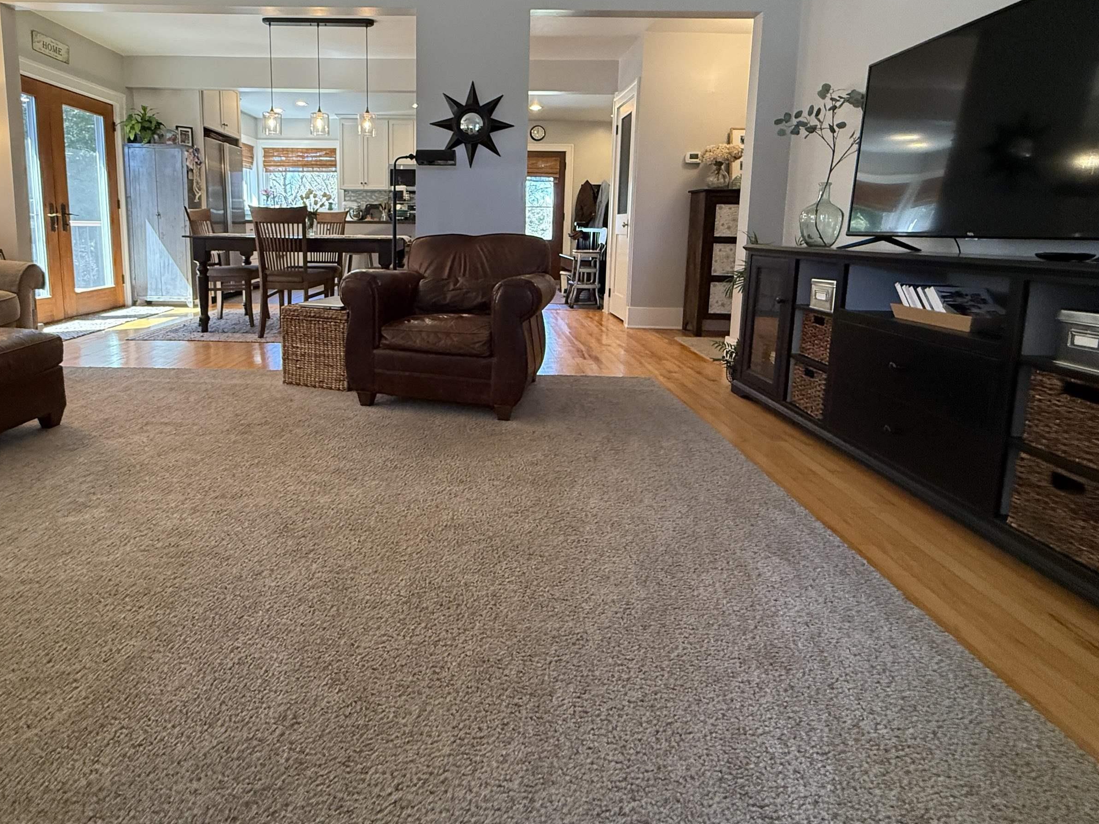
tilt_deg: -6.8
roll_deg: -0.8
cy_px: 296
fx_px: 571
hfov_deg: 87.2
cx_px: 472
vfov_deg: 70.1
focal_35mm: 18
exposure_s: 1/120
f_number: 2.2
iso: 320
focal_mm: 2.22
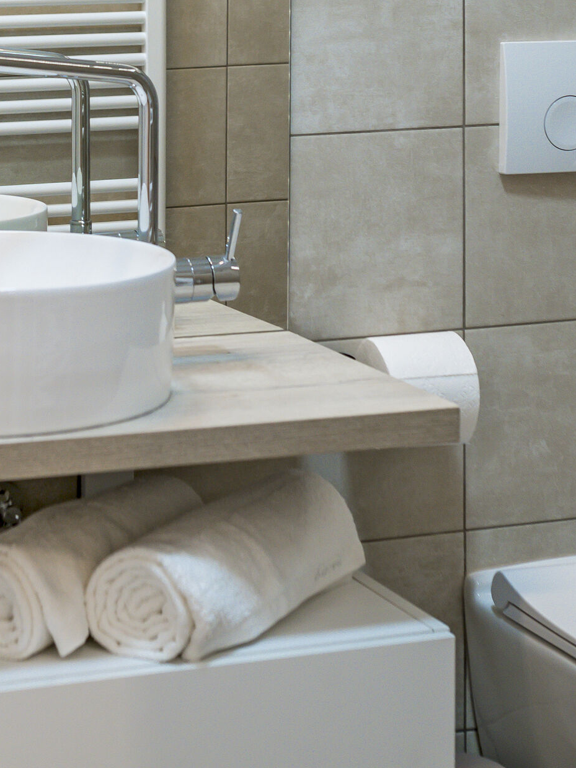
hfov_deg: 19.0
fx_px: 1686
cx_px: 58
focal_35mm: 76
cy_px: 9
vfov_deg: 24.5
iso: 200
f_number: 3.5
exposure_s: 1/125
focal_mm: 35
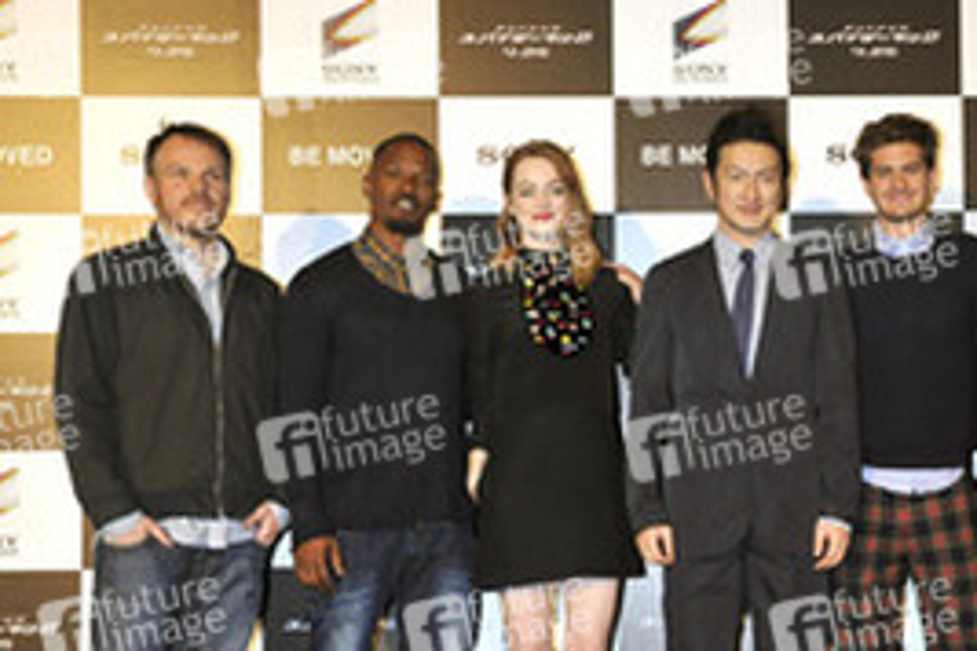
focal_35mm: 59
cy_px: 530
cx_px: 765
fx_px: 1601
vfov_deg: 22.6
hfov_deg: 33.1
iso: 2000
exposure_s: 1/250
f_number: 5.6
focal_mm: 35
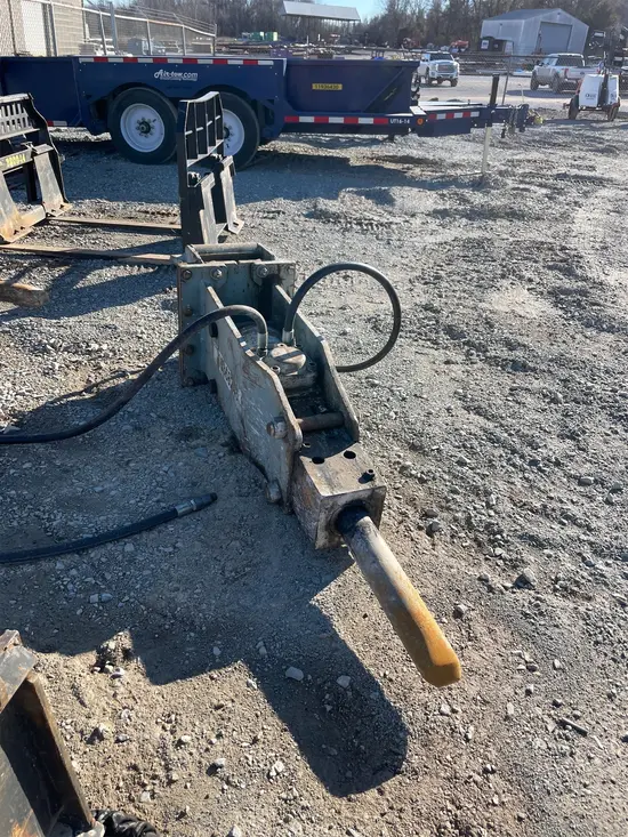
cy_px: 418
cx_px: 314
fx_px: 629
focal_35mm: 26
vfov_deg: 67.3
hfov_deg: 53.1
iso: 32
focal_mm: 4.2
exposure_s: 1/1383
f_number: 1.6
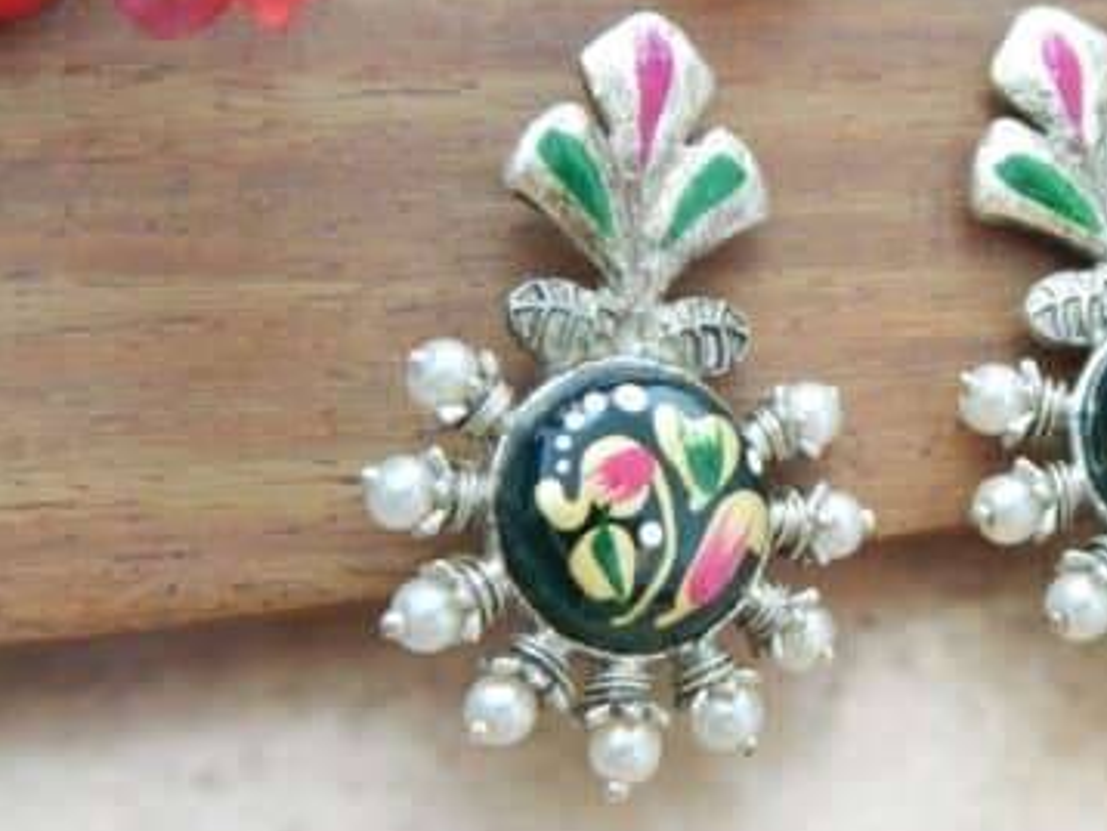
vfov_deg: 20.5
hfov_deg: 26.6
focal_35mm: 72
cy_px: 389
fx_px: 2304
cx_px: 869
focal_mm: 7.7
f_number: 3.6
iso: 450
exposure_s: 1/8
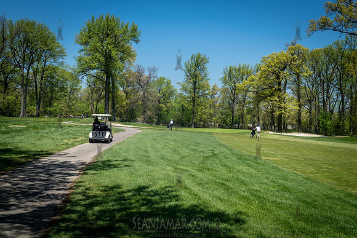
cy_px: 119
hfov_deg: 54.4
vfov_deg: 37.9
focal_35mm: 35
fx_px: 347
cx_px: 178
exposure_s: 1/640
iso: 200
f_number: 7.1
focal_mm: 35
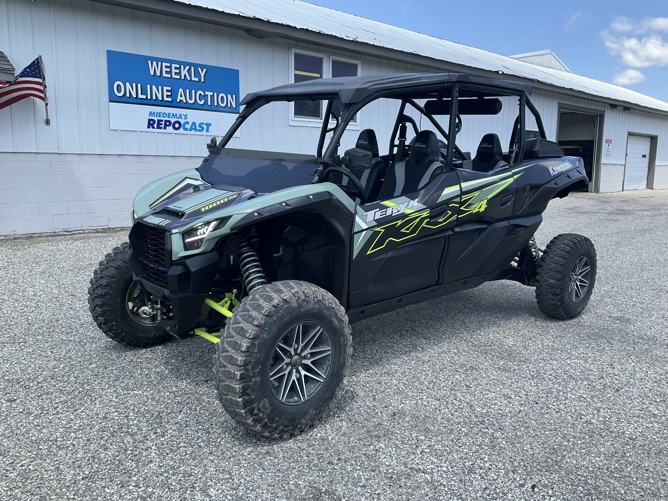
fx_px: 560
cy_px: 250
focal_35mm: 29
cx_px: 334
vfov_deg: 48.2
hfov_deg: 61.7
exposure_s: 1/650
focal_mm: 3
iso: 25
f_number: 1.8
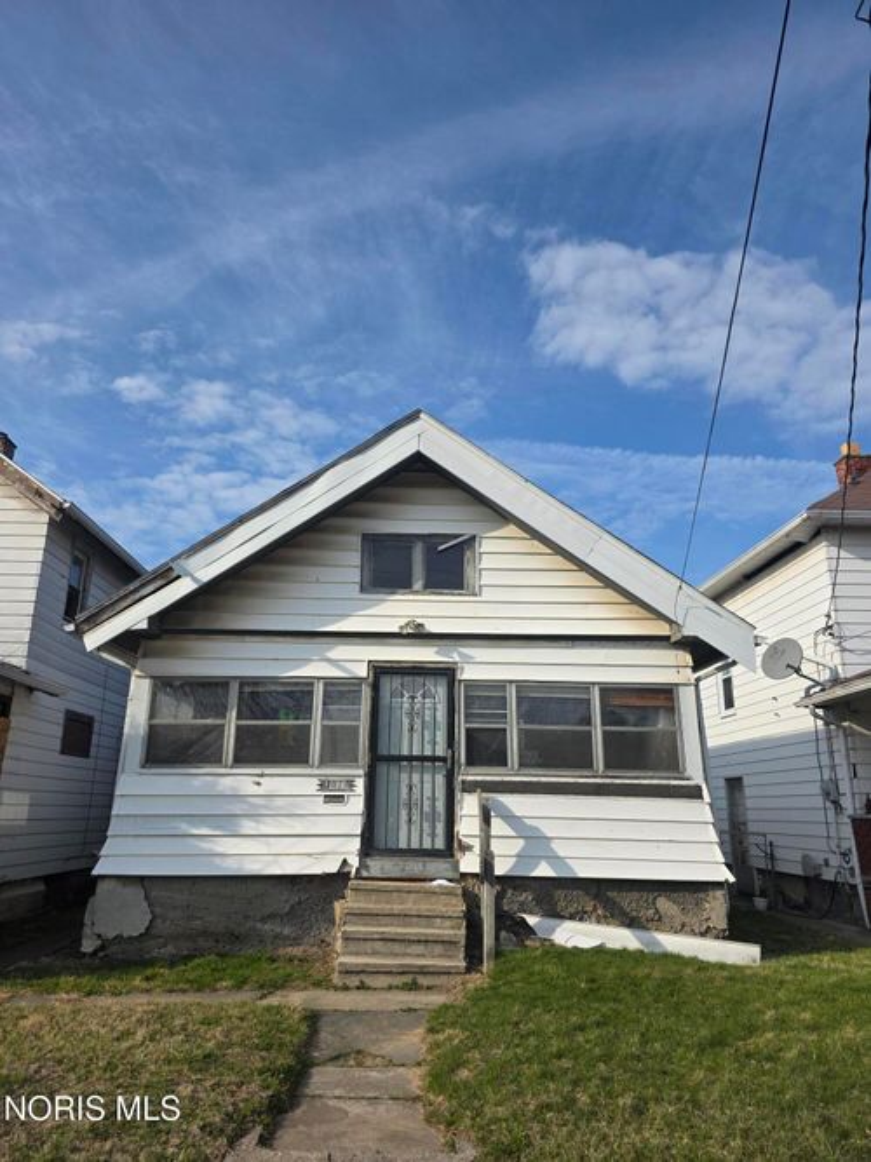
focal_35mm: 23
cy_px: 581
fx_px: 772
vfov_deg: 73.9
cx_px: 436
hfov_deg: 58.9
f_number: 1.7
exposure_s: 1/6574
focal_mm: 6.3
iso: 80
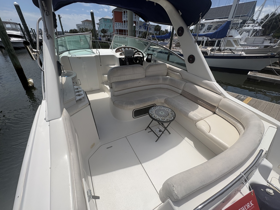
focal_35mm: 14
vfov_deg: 85.7
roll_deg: -1.3
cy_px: 105
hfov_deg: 102.1
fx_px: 113
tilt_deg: -29.1
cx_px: 140
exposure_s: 1/2770
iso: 50
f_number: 2.2
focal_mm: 2.22
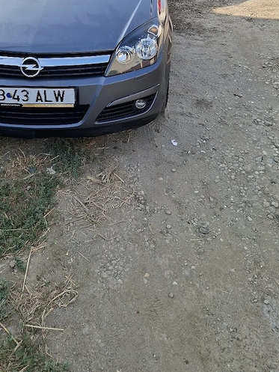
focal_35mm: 37
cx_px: 111
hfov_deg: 38.5
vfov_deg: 47.5
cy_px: 77
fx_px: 397
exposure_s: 1/1000
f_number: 1.8
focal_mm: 5.54
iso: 50
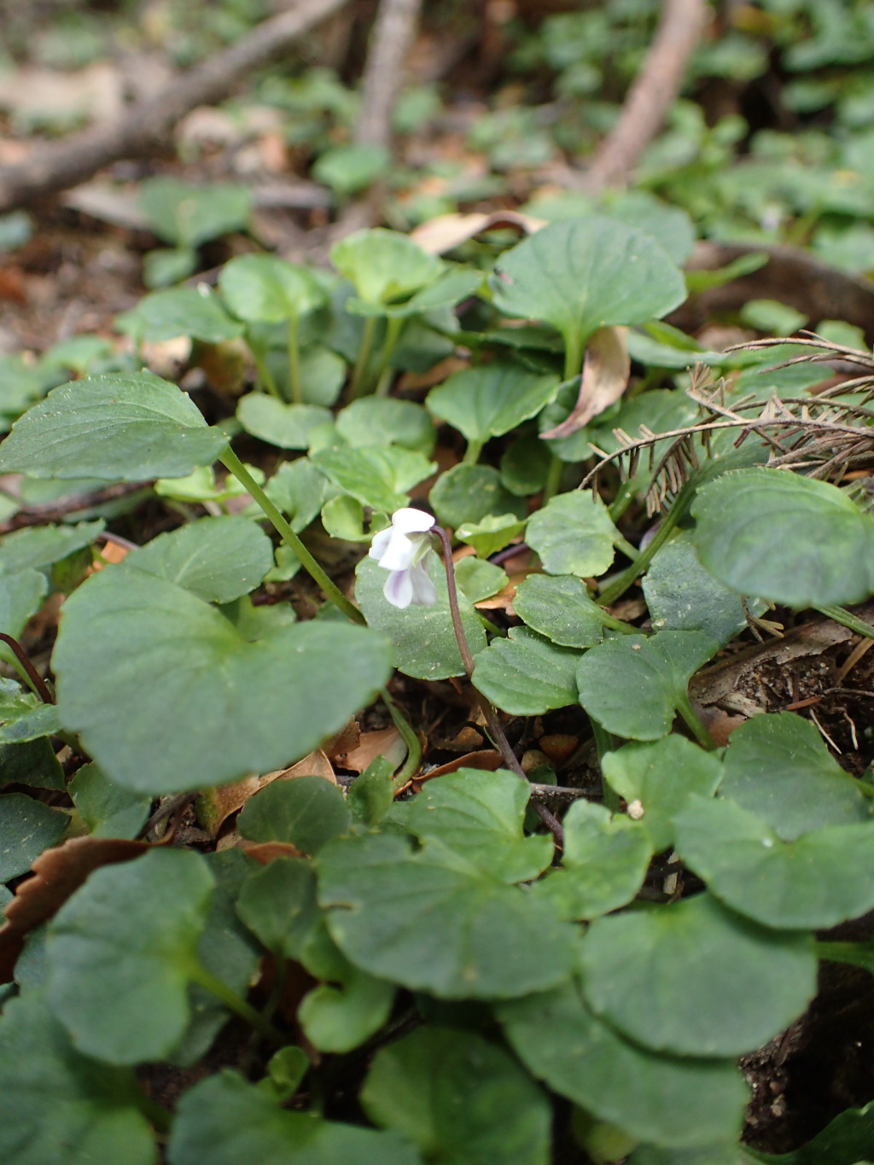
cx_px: 437
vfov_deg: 60.0
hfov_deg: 46.8
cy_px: 582
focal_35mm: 30
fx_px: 1010
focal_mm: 5.5
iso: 200
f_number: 2.3
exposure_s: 1/125
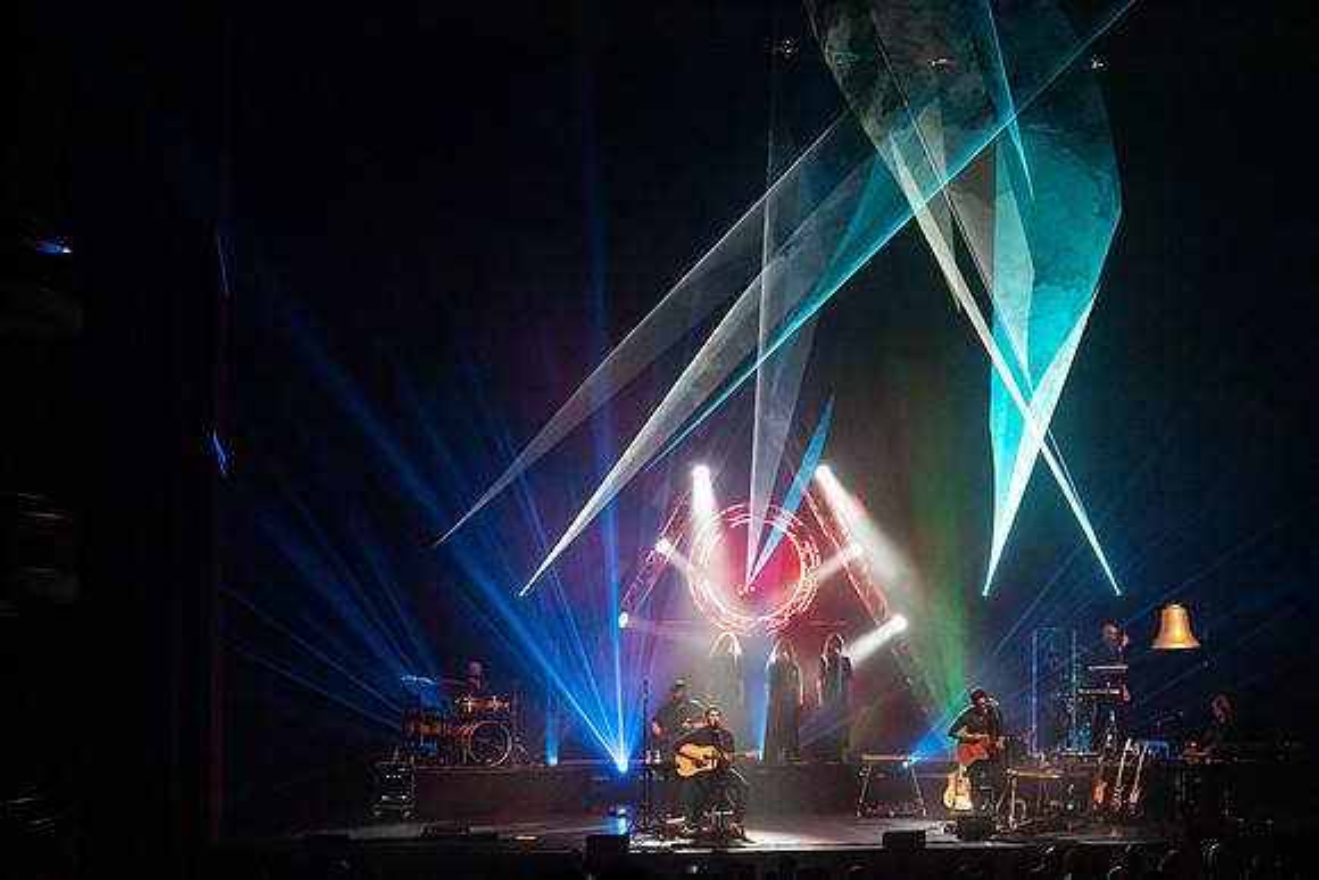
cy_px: 440
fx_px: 2565
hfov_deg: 28.8
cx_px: 660
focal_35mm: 70
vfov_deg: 19.5
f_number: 5.6
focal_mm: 70
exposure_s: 1/250
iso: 6400
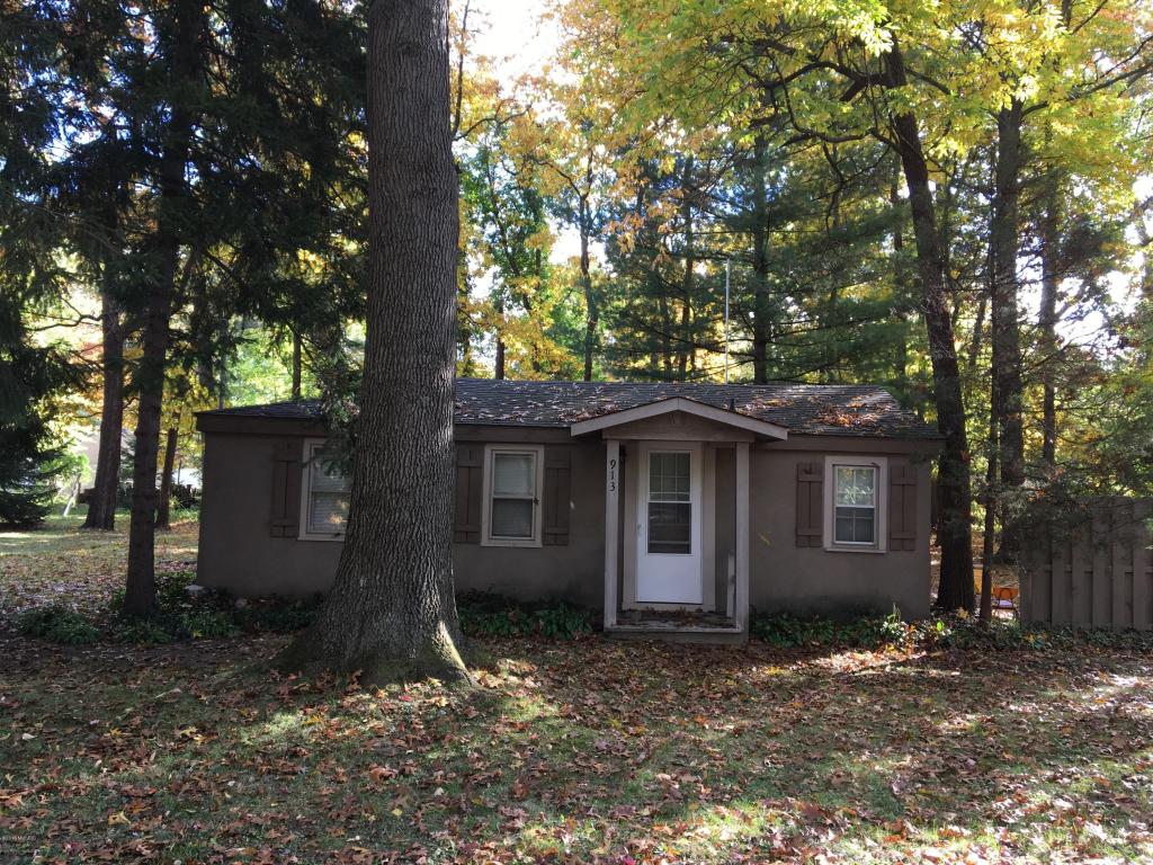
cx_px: 576
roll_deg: -1.3
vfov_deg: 48.2
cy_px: 432
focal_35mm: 29
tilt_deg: +3.5
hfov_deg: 61.7
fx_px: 966
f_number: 2.2
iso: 25
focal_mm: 4.15
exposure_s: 1/60
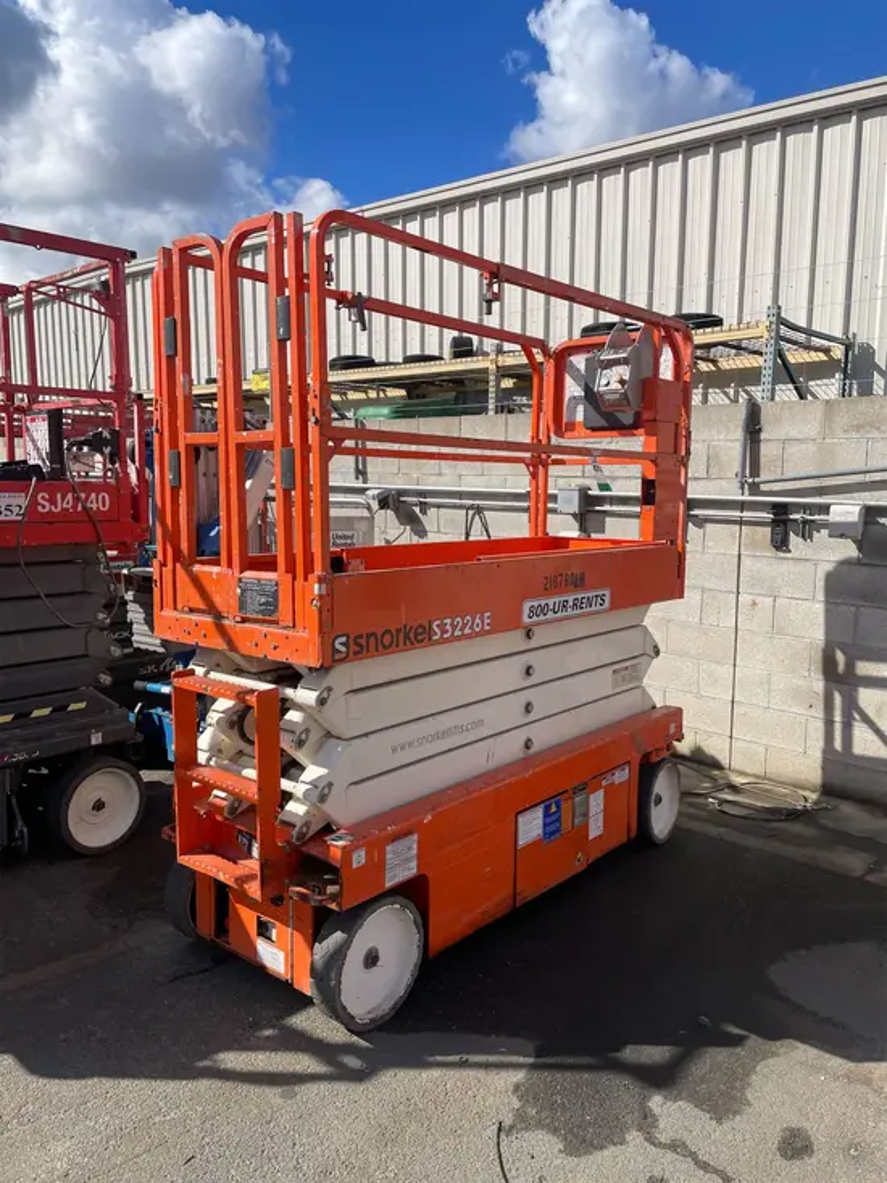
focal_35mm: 26
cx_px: 444
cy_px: 592
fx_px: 888
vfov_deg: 67.3
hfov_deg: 53.1
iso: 32
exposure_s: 1/4132
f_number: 1.6
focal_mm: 4.2
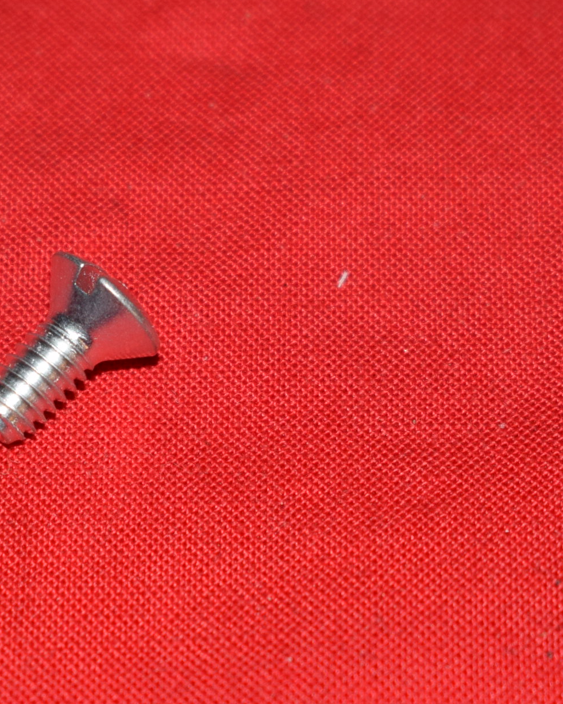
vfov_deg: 11.2
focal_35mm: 172
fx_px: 3582
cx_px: 99
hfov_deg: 9.0
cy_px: 341
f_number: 5.6
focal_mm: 50
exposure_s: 1/200
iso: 400
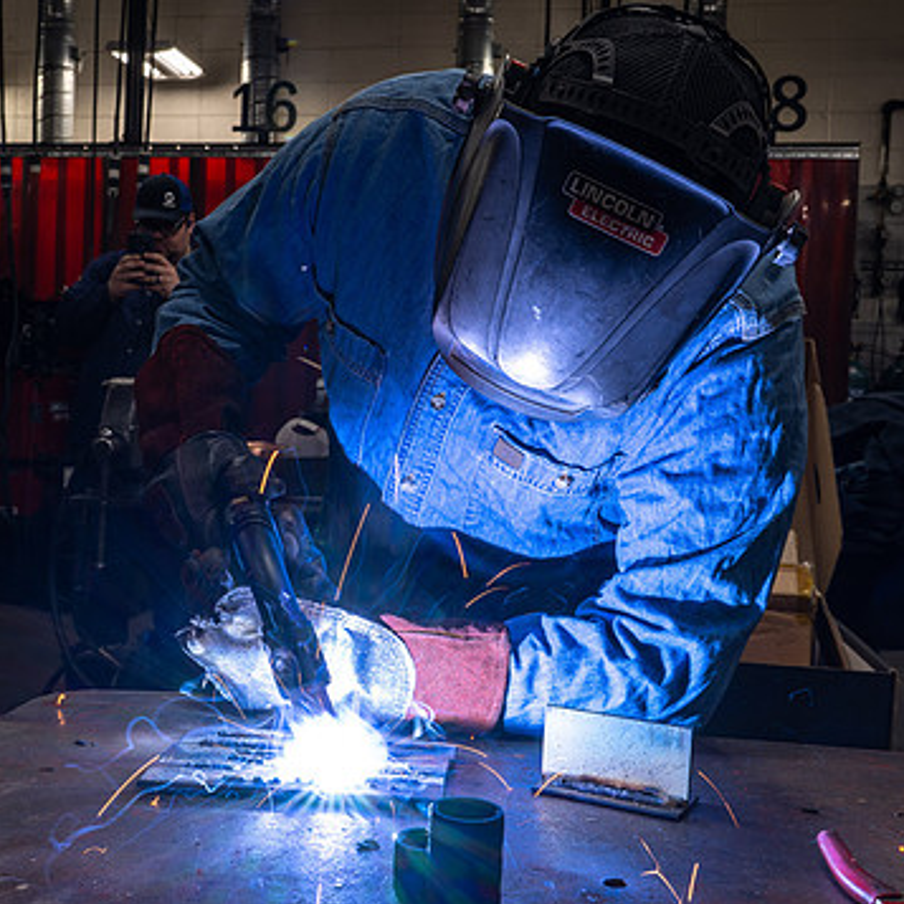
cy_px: 434
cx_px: 316
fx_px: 1330
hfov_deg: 37.2
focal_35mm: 45
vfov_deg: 37.5
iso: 50
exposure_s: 1/20
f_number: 11
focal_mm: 30.5
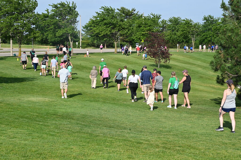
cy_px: 80
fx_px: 468
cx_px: 120
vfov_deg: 19.4
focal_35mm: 70
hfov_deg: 28.9
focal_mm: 70
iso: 800
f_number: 14
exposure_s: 1/800
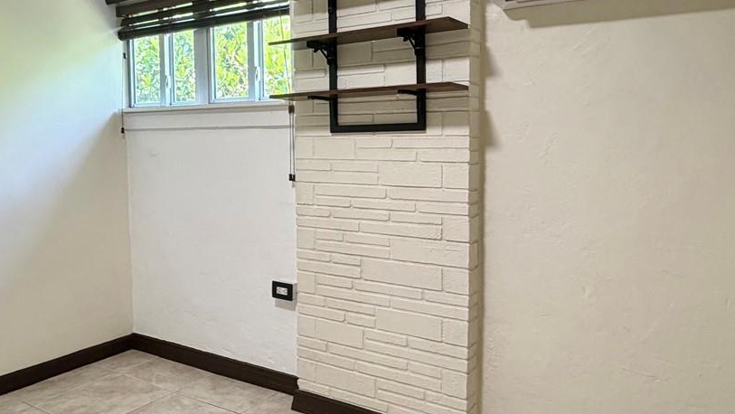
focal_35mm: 30
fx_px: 585
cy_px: 181
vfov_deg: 38.9
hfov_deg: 64.3
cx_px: 364
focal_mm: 2.22
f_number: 2.2
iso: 200
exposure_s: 1/60
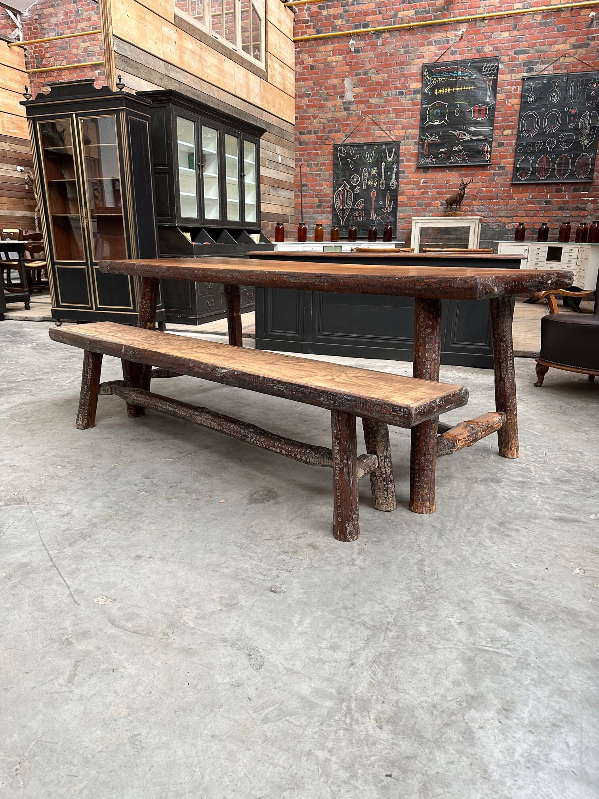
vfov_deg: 71.6
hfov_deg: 56.8
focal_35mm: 24
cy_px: 400
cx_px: 300
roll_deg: -1.9
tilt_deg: -14.9
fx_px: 554
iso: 160
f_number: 1.78
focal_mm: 6.86
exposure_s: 1/121
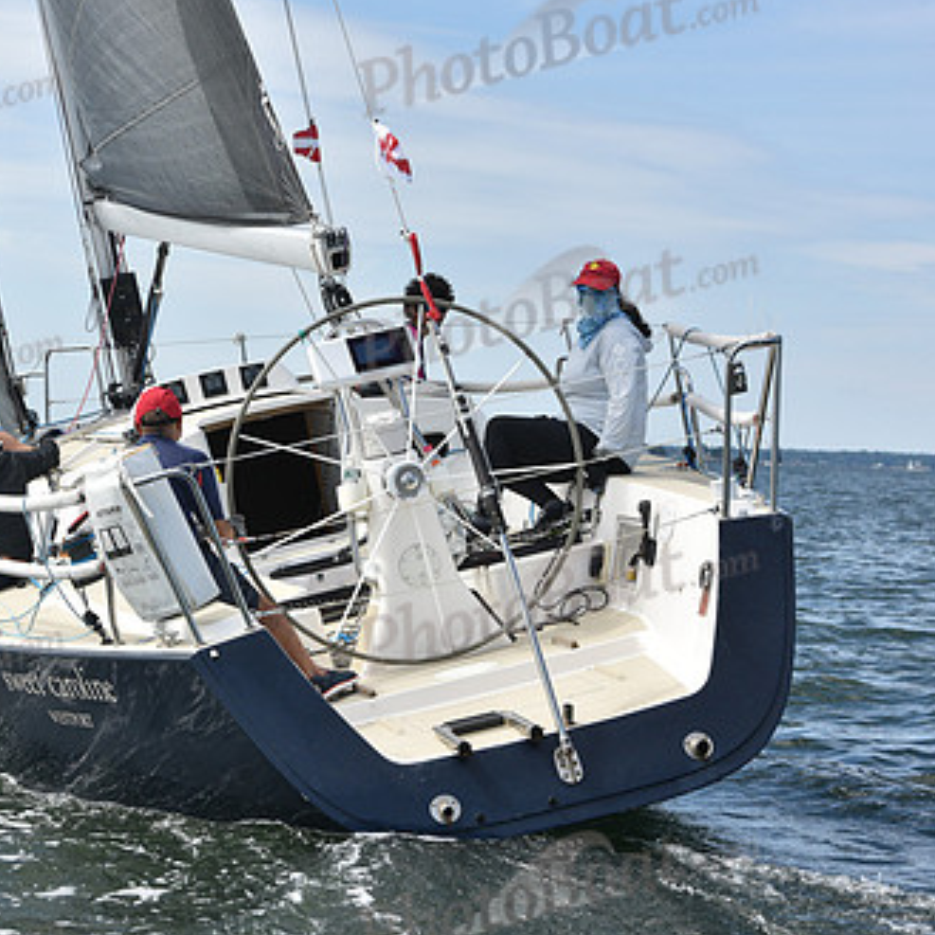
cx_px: 213
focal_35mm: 105
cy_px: 493
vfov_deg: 16.6
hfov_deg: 16.5
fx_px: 3209
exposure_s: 1/1000
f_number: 9
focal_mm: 70
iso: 320
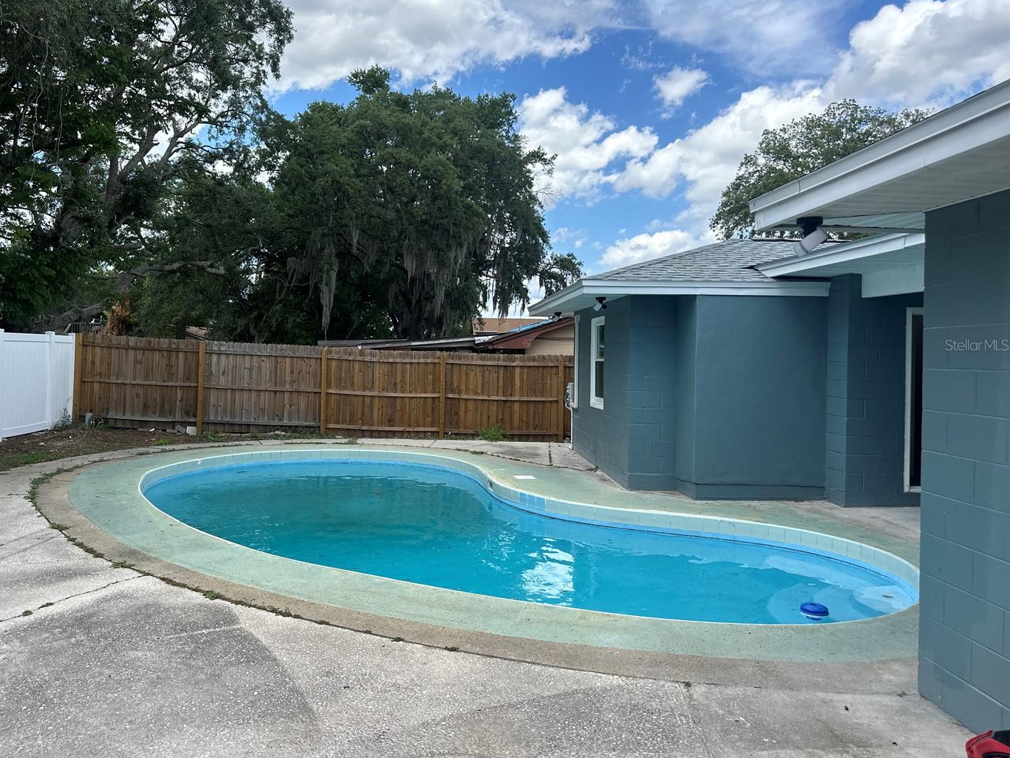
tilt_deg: -0.5
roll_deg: -0.1
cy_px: 345
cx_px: 444
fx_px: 788
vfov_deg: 51.3
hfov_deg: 65.1
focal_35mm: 27
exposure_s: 1/3058
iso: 80
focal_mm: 6.86
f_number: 1.78
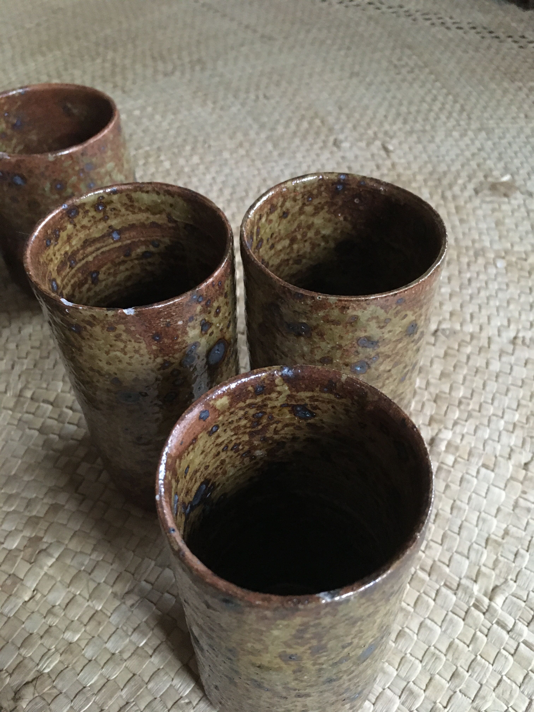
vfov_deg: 61.7
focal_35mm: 29
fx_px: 596
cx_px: 267
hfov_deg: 48.2
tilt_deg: -46.7
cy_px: 356
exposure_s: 1/17
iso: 640
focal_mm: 4.15
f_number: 2.2
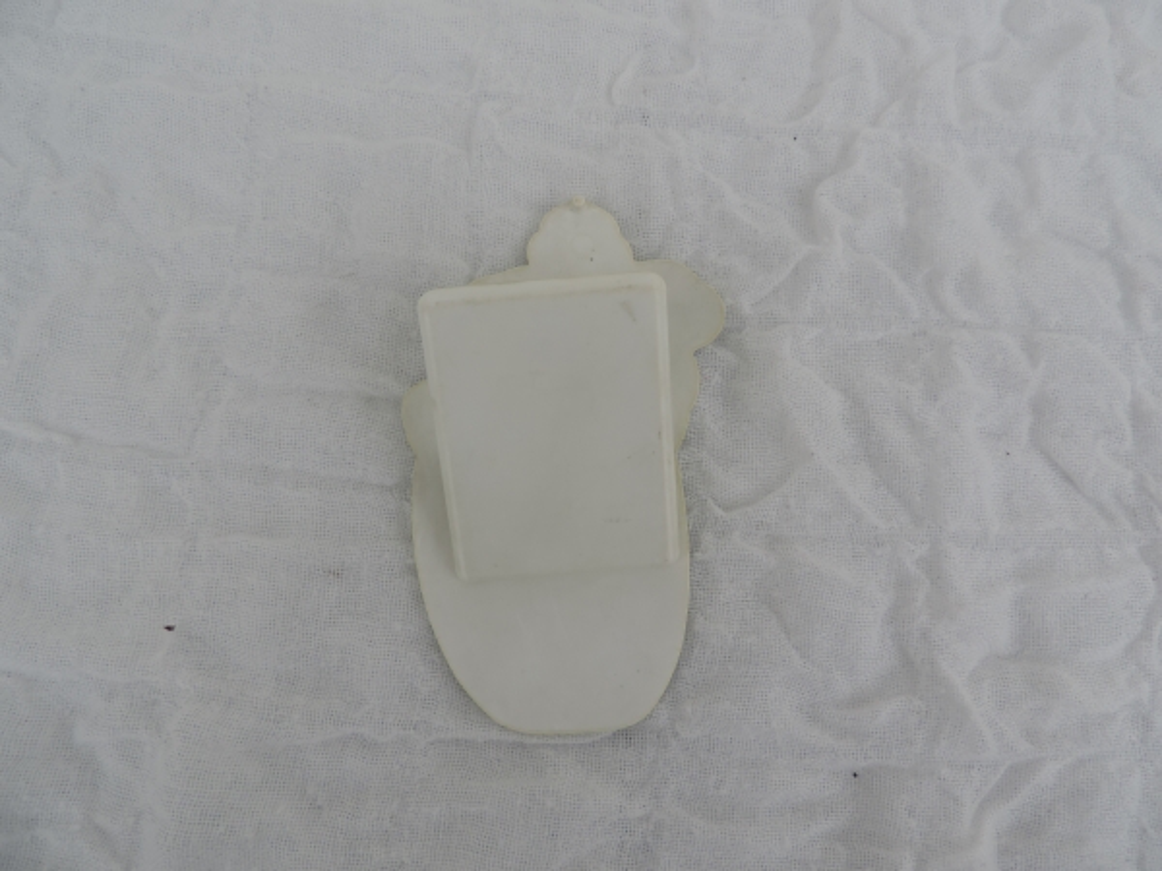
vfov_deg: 56.8
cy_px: 436
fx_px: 806
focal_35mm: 24
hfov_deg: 71.6
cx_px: 581
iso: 80
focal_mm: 4.3
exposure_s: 1/320
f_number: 3
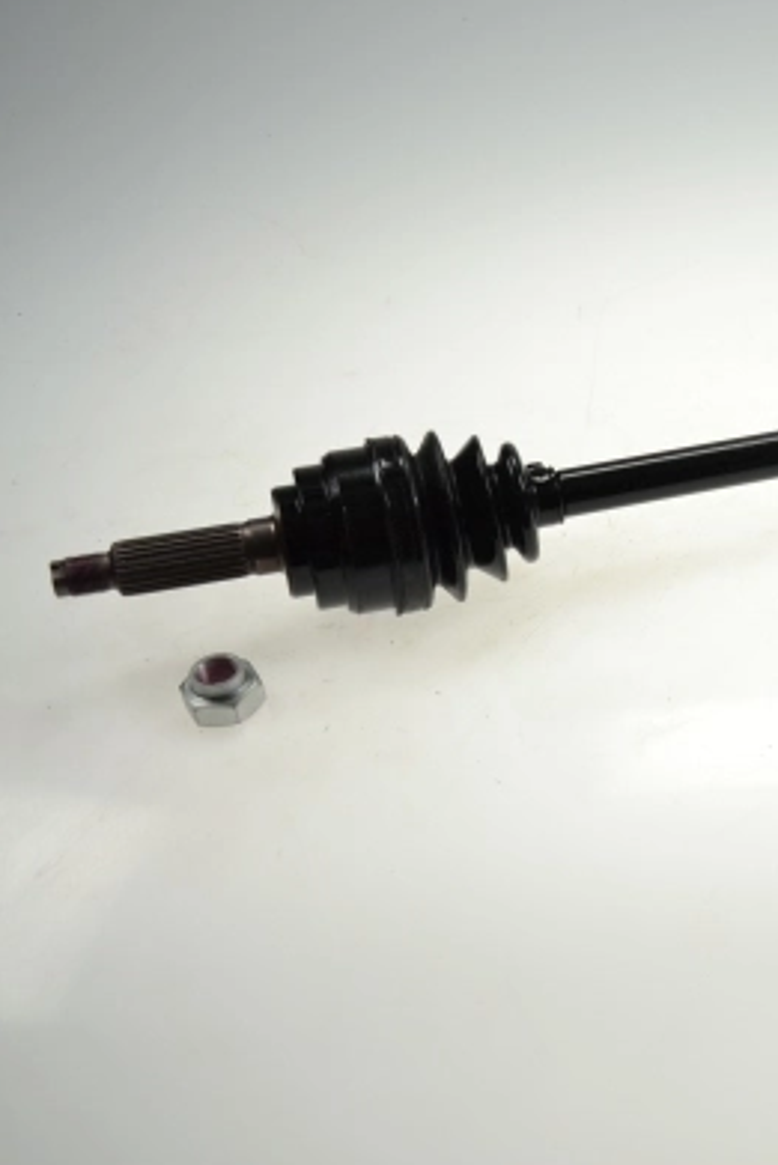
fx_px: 1781
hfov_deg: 23.1
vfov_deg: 36.2
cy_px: 587
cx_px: 863
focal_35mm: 55
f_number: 5
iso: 100
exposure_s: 1/100
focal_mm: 24
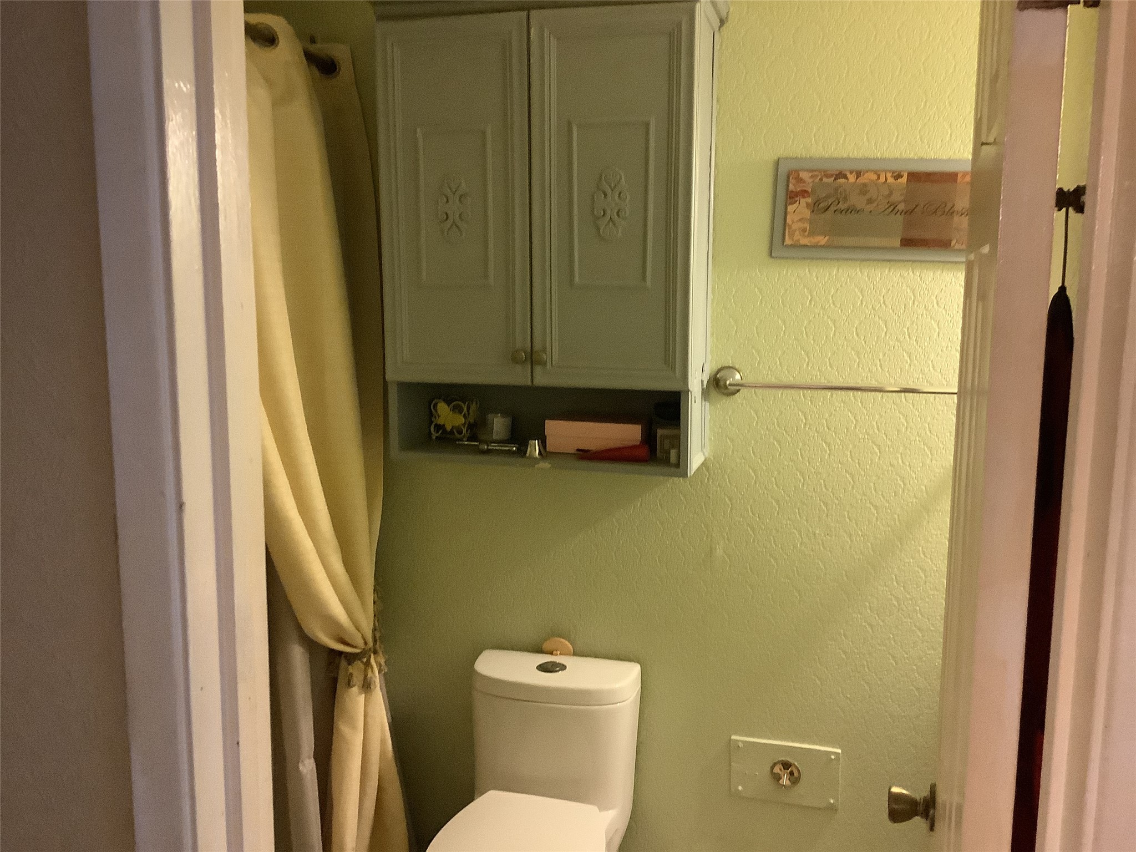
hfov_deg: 58.4
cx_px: 568
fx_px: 1017
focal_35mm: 31
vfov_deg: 45.4
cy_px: 426
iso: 500
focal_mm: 3.3
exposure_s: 1/30
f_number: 2.4
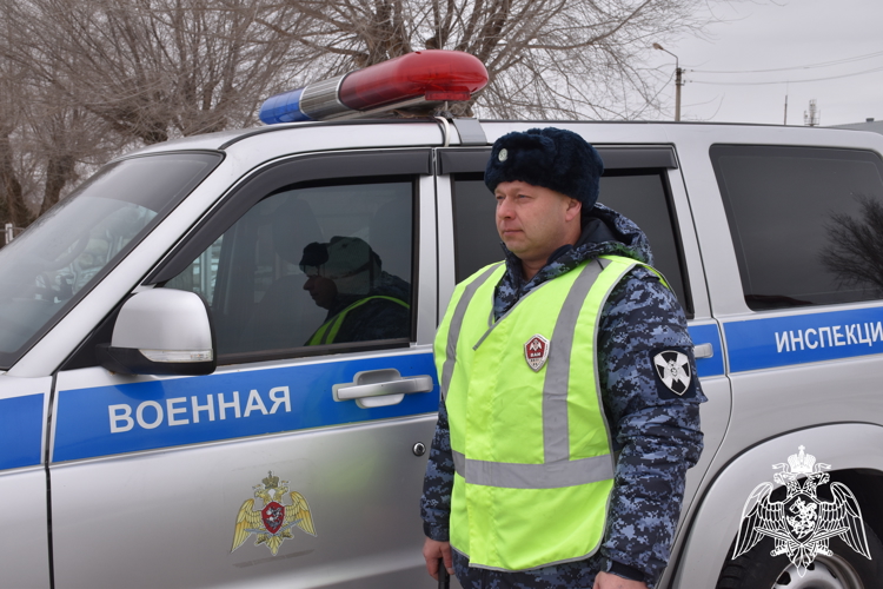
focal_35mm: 48
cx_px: 442
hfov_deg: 41.1
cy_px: 294
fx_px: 1177
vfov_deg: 28.1
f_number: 8
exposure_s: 1/250
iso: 200
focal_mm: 32
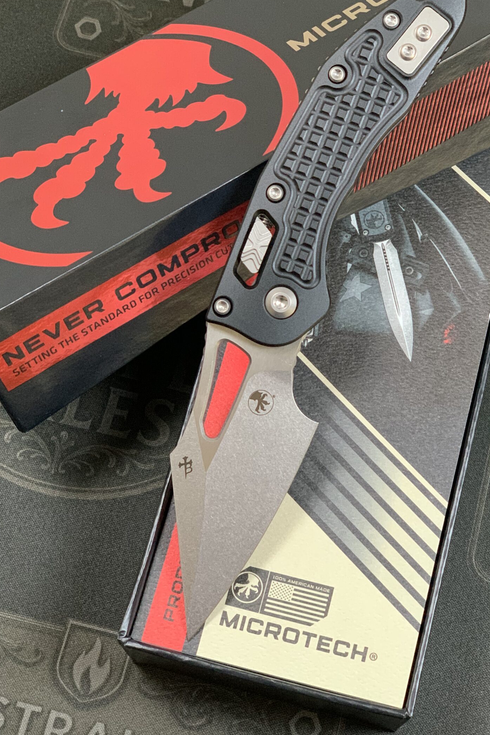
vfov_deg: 30.5
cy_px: 315
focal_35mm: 66
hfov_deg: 20.6
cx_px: 309
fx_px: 1347
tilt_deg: -70.3
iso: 320
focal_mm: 6
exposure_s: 1/50
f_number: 2.4
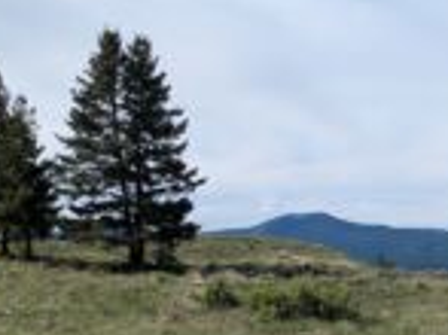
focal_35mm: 68
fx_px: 879
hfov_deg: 28.3
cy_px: 289
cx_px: 323
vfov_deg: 21.2
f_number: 1.89
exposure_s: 1/2222
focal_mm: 5.43
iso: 49
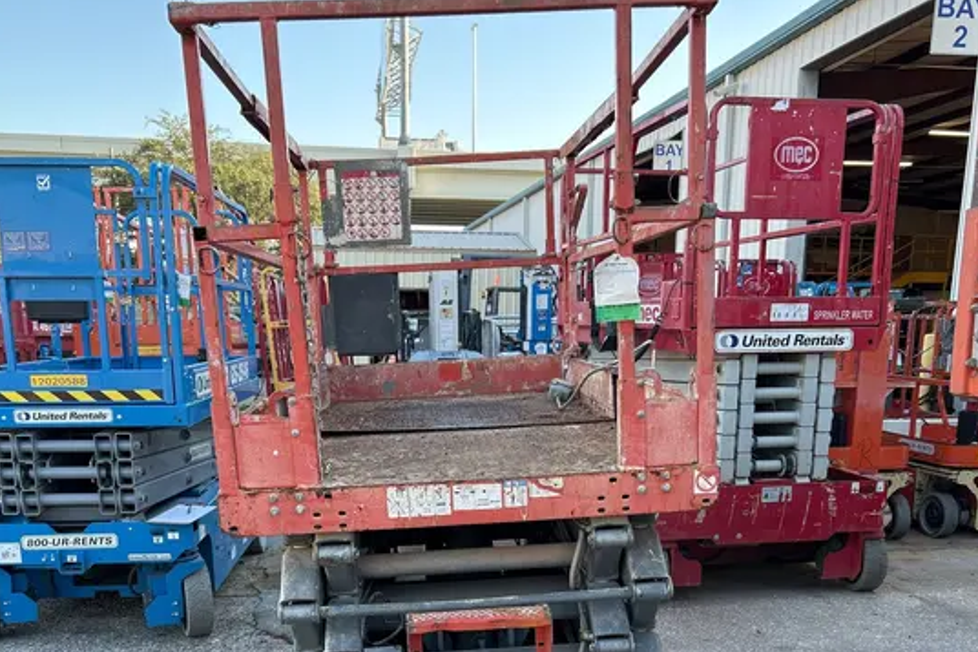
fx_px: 1005
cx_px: 484
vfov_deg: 34.5
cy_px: 551
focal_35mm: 37
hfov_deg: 51.9
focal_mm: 5.7
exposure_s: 1/414
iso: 50
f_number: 1.5
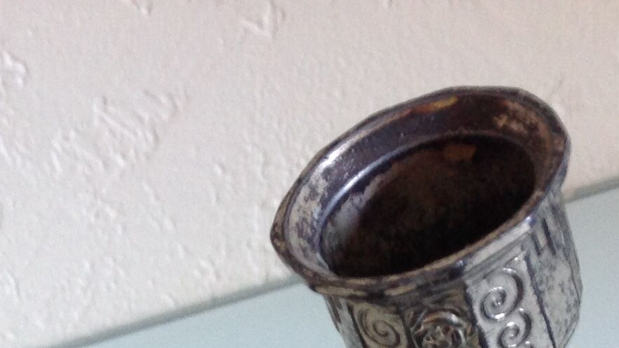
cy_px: 672
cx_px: 225
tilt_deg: -45.0
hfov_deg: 19.2
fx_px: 1822
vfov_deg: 10.2
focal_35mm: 111
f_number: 2.4
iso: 80
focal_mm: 4.28
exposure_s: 1/15
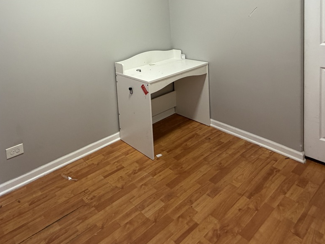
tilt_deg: -6.0
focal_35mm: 26
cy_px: 33
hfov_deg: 66.8
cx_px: 135
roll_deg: +4.8
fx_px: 244
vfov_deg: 48.5
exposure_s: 1/60
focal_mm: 2.22
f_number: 2.2
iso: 200
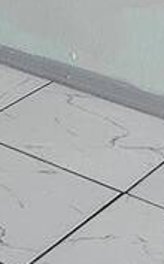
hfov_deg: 8.8
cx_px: -185
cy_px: -273
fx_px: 991
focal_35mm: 138
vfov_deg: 13.0
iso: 320
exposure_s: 1/120
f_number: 1.7
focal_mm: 6.3
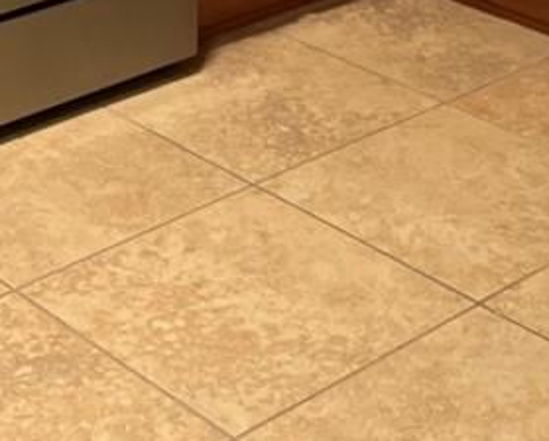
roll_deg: +0.0
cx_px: 240
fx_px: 1774
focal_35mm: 109
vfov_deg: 11.3
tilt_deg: +0.4
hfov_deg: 17.6
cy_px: -683
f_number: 1.6
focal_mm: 5.1
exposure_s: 1/121
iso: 100
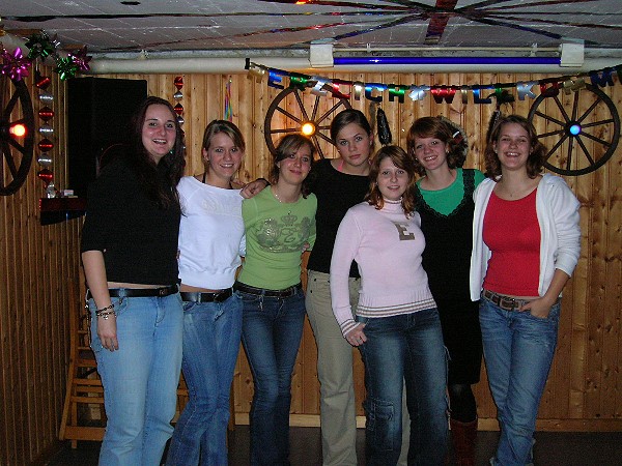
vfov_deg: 31.5
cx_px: 311
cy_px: 233
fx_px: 827
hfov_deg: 41.2
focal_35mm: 46
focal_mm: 7.7
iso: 200
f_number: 3.2
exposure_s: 1/60.1
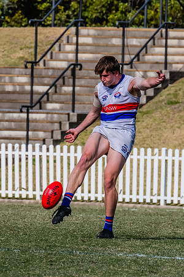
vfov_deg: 2.1
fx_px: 7527
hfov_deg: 1.4
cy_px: 150
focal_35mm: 982
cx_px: 105
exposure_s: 1/2000
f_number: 14
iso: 800
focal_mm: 420
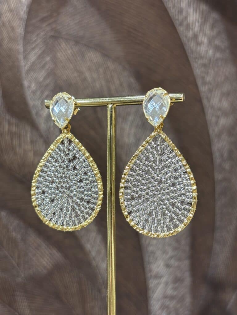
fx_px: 475
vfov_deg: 36.8
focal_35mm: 52
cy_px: 158
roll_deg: -1.1
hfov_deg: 28.0
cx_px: 118
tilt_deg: -0.7
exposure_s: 1/50
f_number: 1.6
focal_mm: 5.96
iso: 40
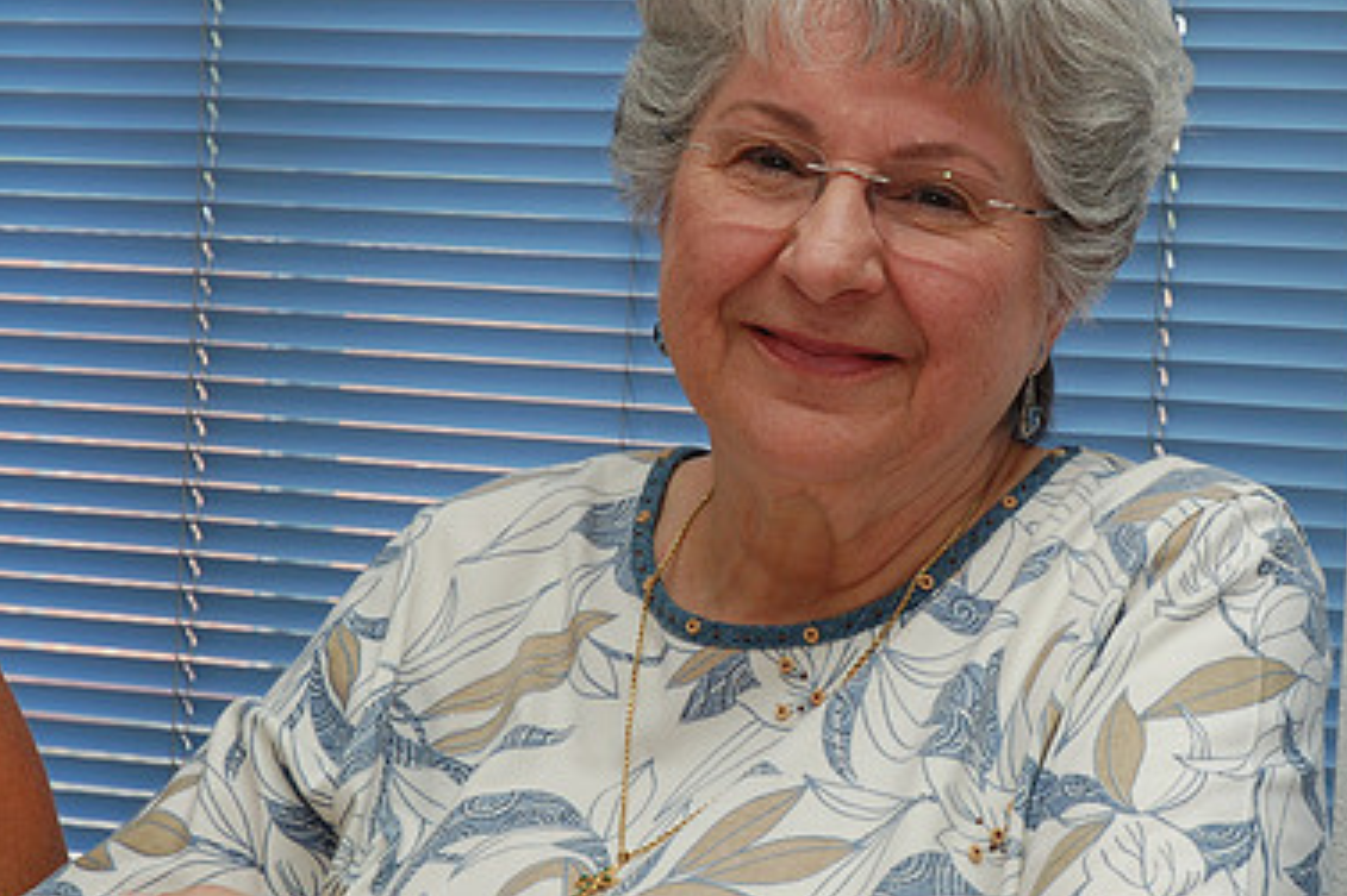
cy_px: 371
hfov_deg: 16.1
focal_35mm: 127
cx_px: 1033
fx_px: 4741
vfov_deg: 10.8
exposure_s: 1/60
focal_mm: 55
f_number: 8
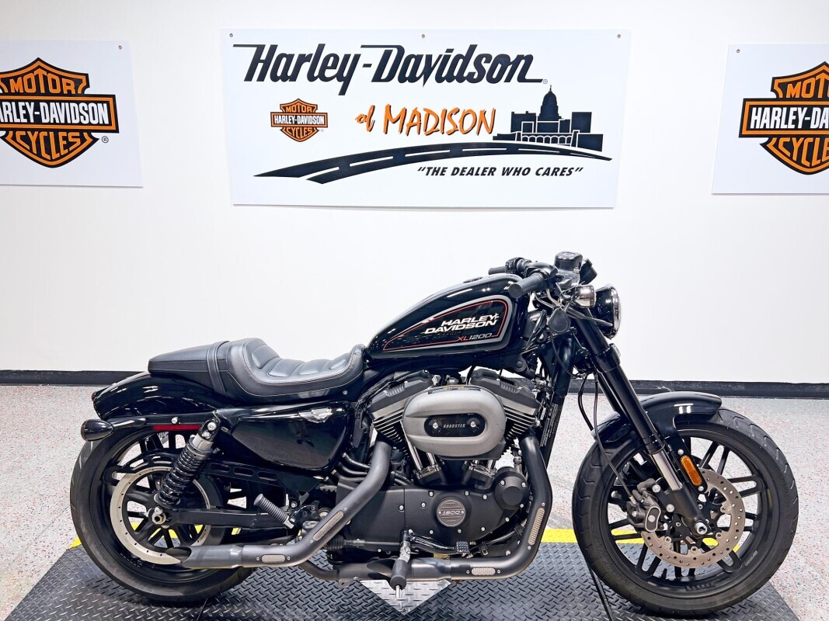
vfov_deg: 53.1
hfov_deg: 67.3
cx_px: 414
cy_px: 310
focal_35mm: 26
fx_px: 623
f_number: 1.5
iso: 32
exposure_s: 1/137
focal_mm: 5.7
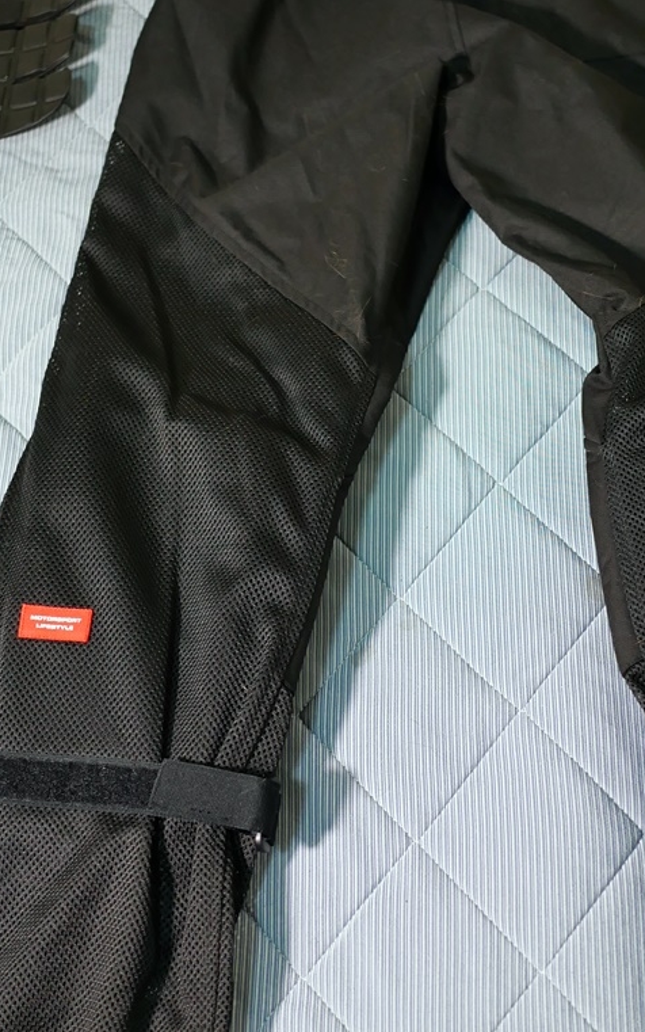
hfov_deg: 22.5
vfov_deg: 35.7
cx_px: 485
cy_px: 533
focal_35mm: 57
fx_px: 1602
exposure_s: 1/60
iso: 400
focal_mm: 15
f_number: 1.7
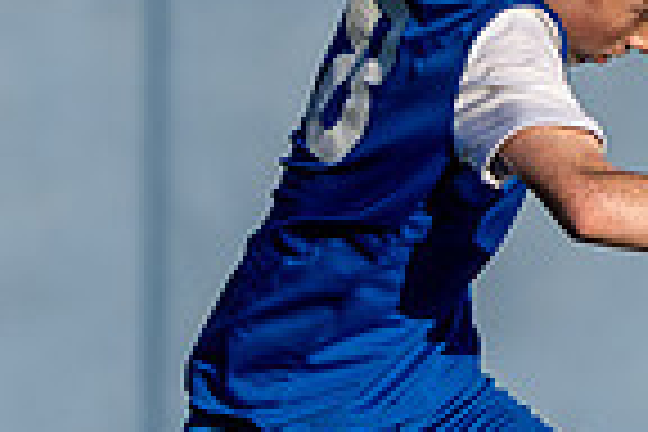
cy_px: 709
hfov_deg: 0.6
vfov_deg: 0.4
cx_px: 575
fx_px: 66757
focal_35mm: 3709
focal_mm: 400
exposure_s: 1/2000
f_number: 2.8
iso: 110
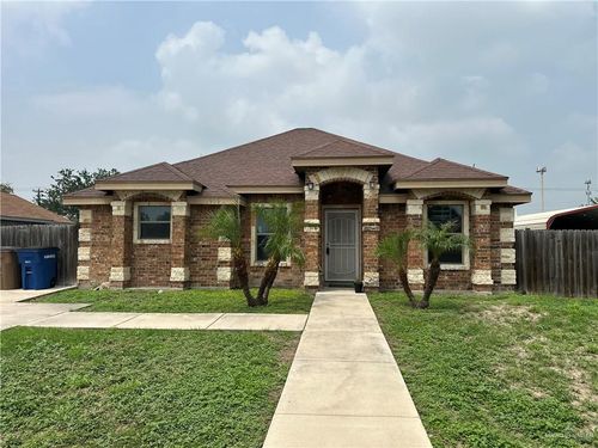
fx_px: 415
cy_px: 224
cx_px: 299
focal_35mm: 24
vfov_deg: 56.8
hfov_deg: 71.6
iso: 80
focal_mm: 6.86
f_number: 1.78
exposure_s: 1/8929
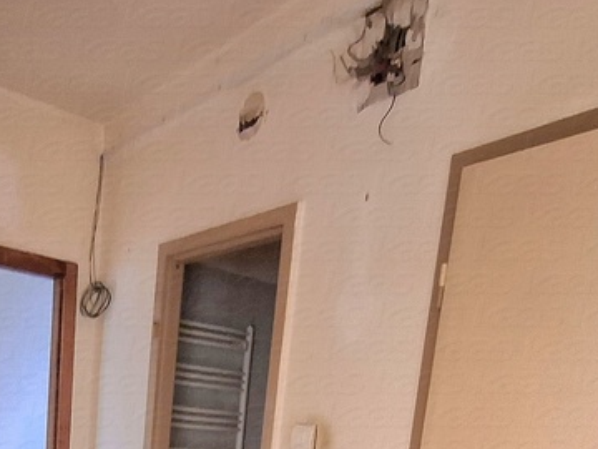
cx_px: 194
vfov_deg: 31.8
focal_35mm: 37
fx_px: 639
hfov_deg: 49.2
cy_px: 549
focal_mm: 1.74
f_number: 2.2
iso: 400
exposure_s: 1/20
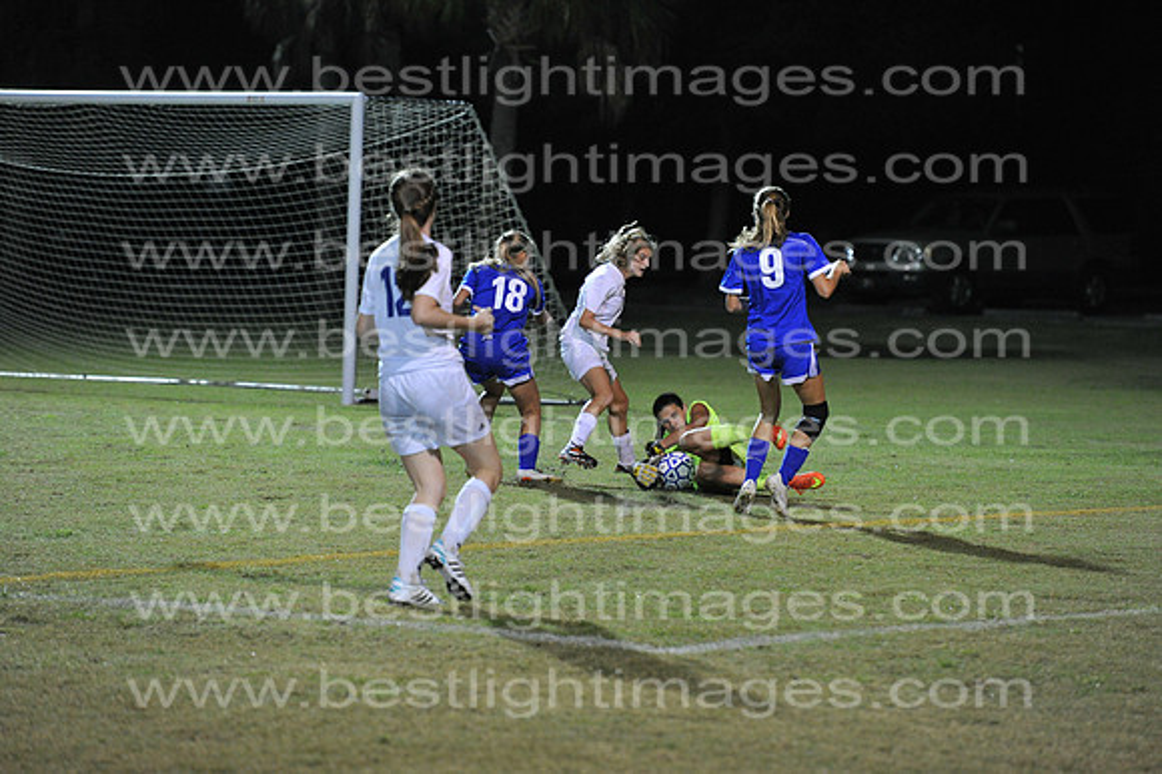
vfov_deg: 8.8
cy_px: 387
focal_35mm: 155
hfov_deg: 13.3
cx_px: 581
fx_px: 5000
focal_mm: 155
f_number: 3.5
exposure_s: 1/500
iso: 5000
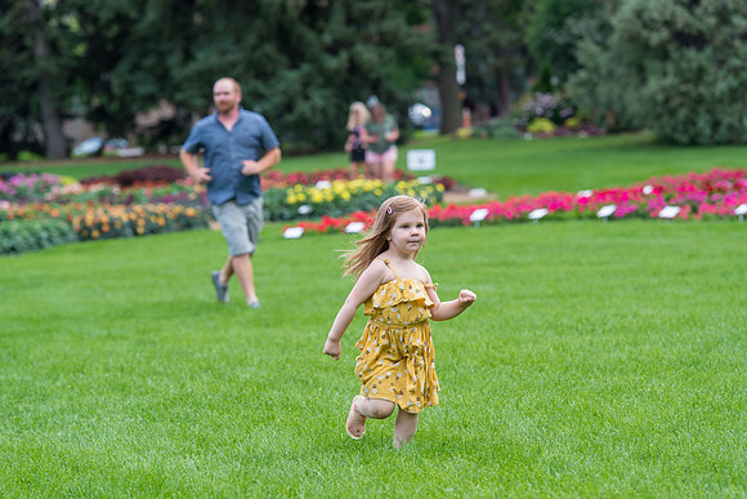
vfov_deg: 9.5
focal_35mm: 145
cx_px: 374
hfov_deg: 14.2
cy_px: 250
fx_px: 3009
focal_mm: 145
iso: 400
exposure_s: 1/400
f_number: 5
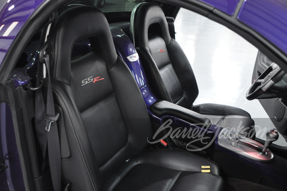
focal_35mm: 33
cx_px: 144
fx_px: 263
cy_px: 96
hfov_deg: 57.2
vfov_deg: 40.0
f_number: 3.8
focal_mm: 22
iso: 1250
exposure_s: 1/30
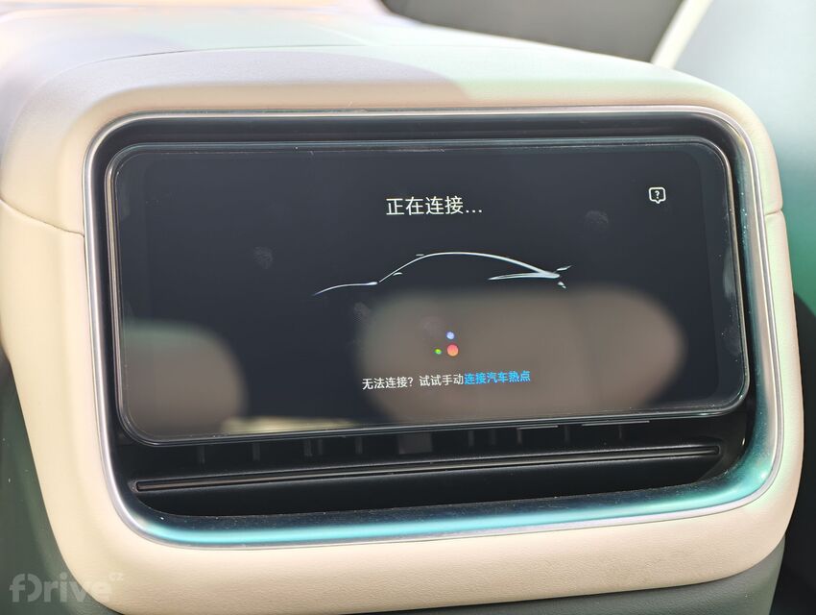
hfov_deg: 26.0
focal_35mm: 75
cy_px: 308
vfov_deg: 19.7
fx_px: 1770
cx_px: 408
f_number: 2.39
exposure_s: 1/33.3
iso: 50
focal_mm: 19.9
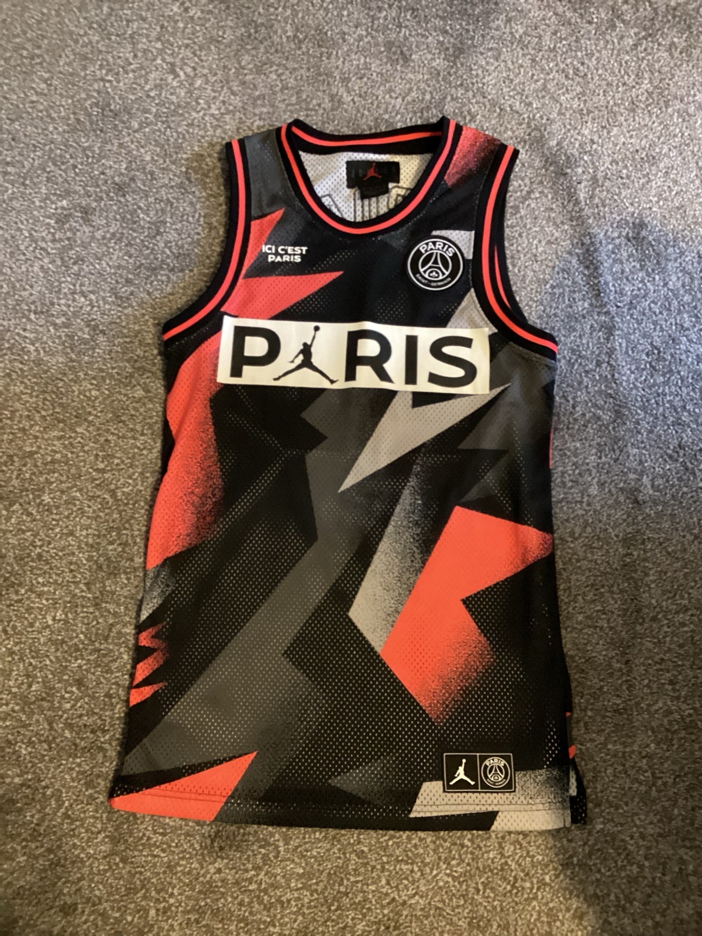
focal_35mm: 31
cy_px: 468
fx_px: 838
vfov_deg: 58.4
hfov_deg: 45.4
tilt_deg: -78.8
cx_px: 351
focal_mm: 3.3
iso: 640
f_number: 2.4
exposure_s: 1/20
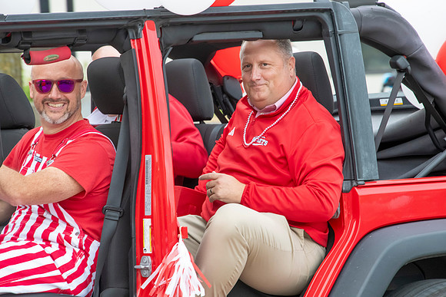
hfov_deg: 6.9
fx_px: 3717
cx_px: 223
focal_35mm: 300
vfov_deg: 4.6
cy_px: 148
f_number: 11
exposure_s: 1/125
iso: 3200
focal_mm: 300
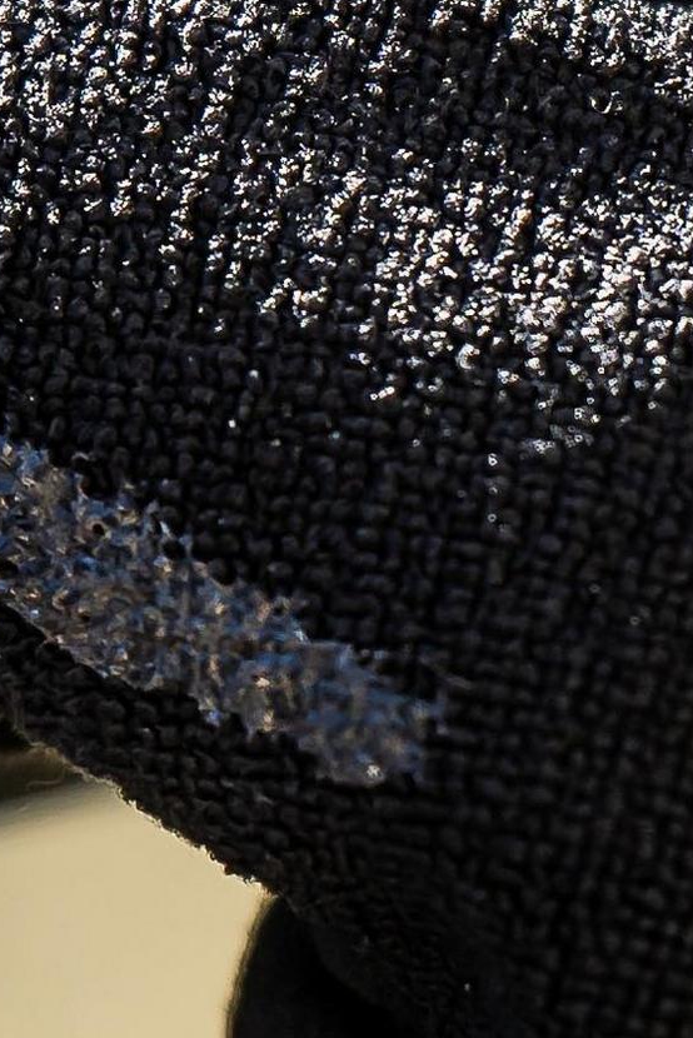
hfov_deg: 1.7
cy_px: -229
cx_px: 284
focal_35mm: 790
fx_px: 22790
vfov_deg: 2.6
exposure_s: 1/1250
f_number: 2.8
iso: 100
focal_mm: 82
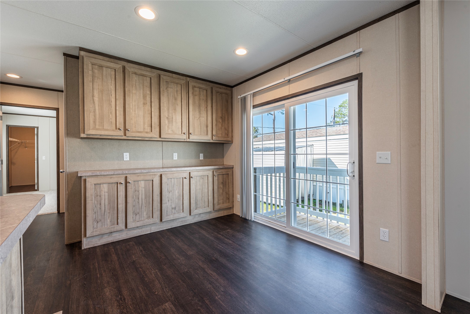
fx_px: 209
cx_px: 235
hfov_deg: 96.7
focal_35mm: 16
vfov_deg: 73.8
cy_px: 157
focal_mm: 16
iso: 100
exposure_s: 1/13
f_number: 9
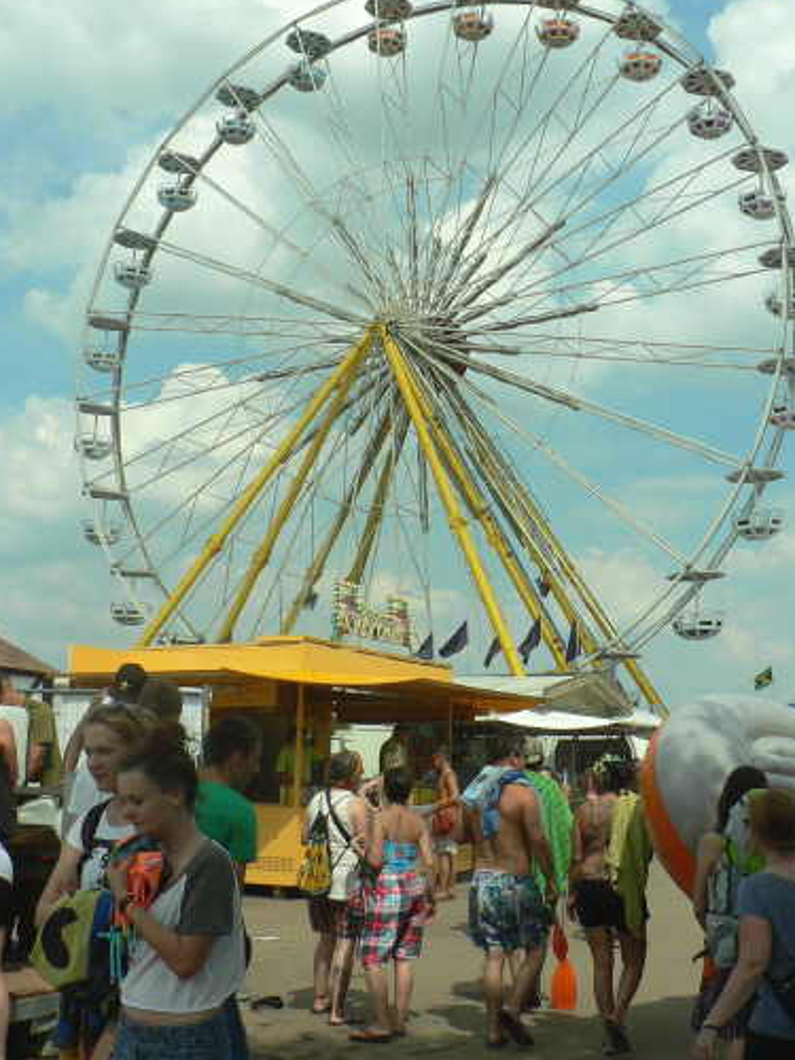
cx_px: 469
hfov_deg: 34.3
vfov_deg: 44.8
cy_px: 526
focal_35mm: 42
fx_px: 1286
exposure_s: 1/400
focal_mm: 6
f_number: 5
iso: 64
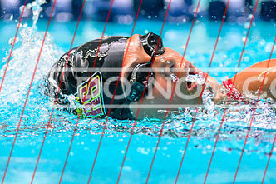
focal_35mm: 763
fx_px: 5847
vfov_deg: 1.8
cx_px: 134
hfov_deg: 2.7
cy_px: 91
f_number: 2.8
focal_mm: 300
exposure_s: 1/800
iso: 2000
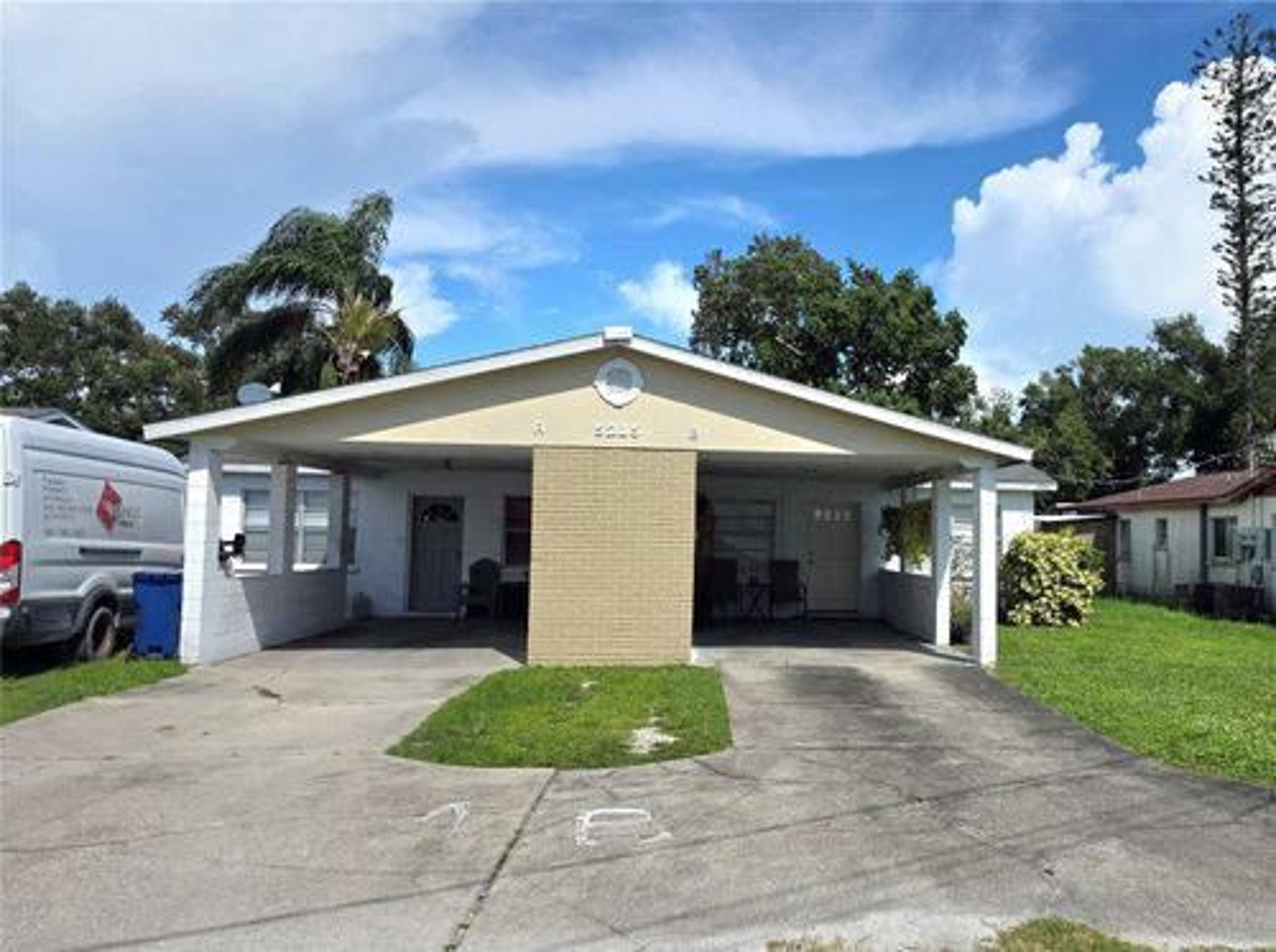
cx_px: 638
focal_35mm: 23
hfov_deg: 74.0
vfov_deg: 58.7
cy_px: 476
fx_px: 846
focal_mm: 6.3
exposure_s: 1/10000
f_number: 1.7
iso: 80
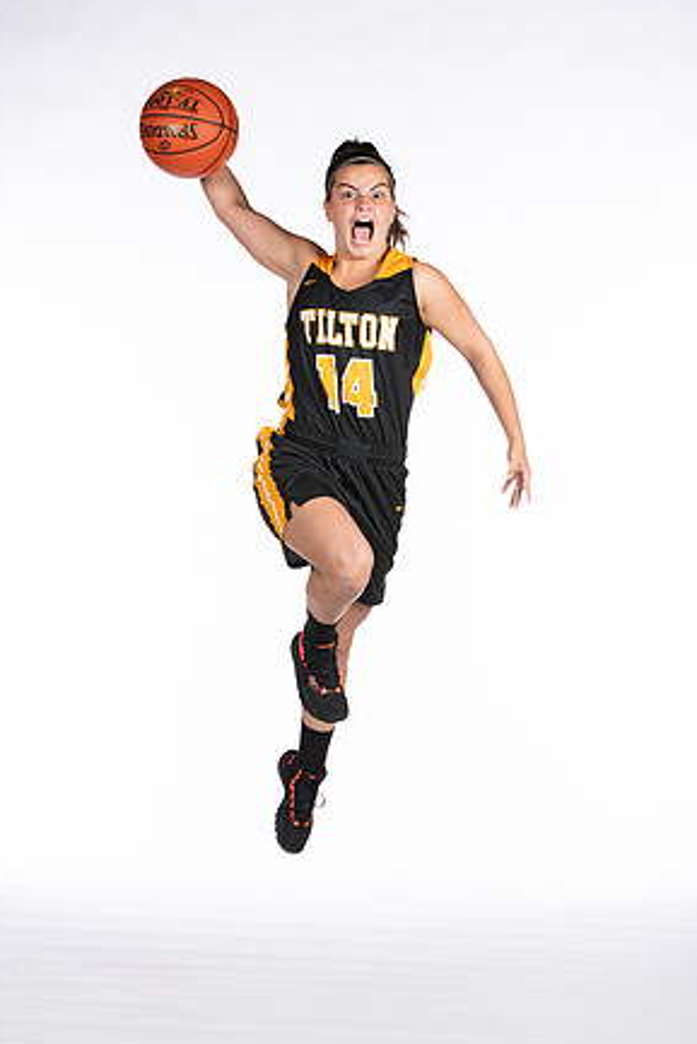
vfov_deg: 18.7
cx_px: 347
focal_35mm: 109
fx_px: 3163
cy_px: 516
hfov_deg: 12.6
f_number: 5.6
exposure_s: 1/100
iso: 100
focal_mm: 70
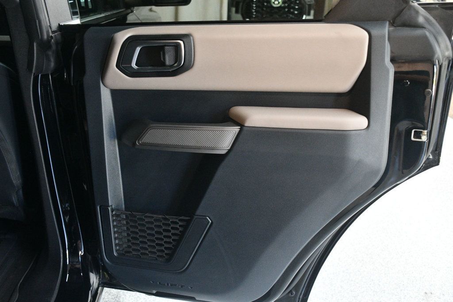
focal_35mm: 34
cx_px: 226
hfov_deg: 55.8
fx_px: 428
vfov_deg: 38.9
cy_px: 151
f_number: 3.8
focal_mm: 23
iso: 3600
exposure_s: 1/60
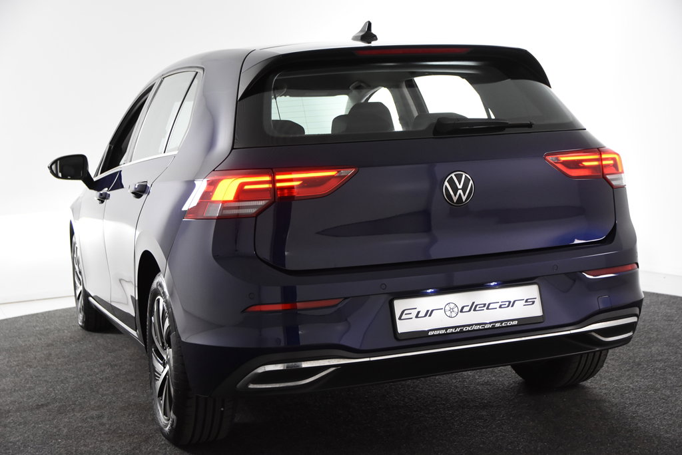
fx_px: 966
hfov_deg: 38.9
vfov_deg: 26.5
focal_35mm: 51
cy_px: 228
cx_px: 341
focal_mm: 34
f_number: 4.5
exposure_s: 1/80
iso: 1600
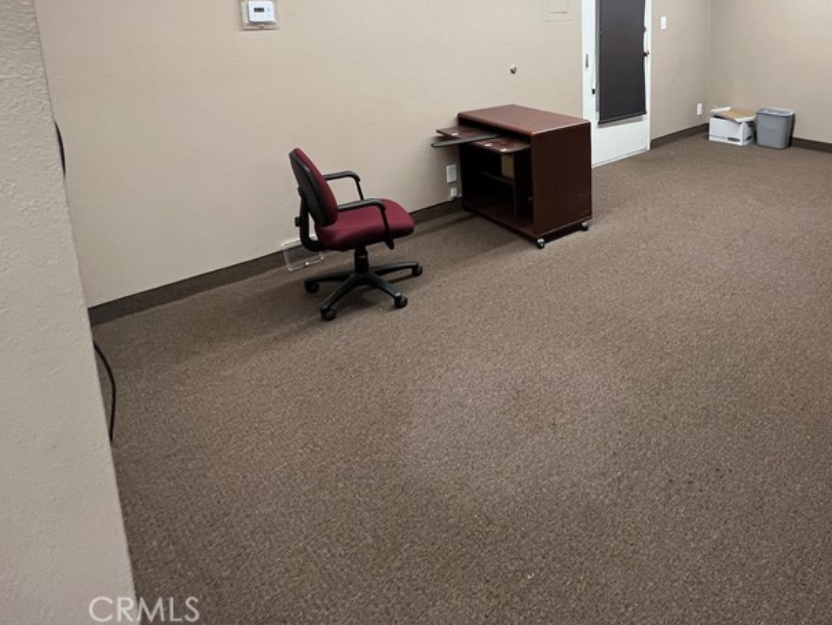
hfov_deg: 73.3
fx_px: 529
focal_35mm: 22
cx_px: 576
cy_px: 100
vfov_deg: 55.5
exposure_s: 1/60
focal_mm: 1.57
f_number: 1.8
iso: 160
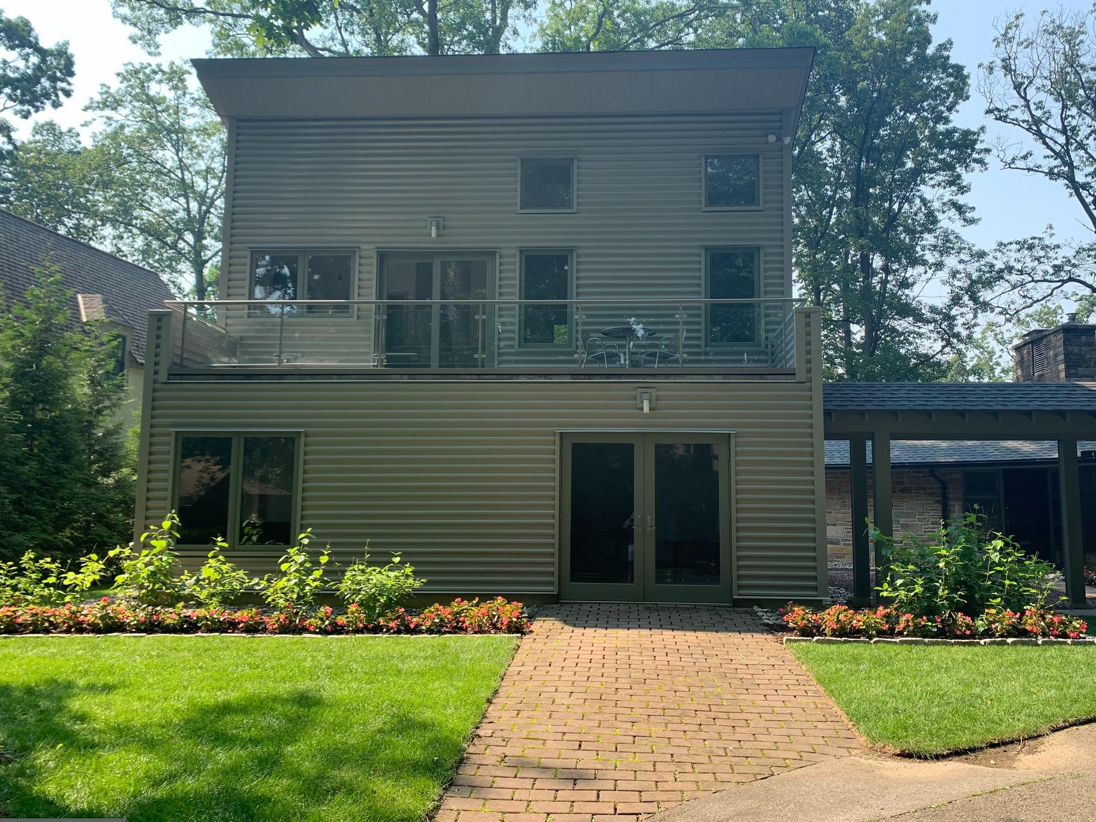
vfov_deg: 48.2
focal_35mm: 29
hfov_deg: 61.6
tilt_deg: +6.9
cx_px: 588
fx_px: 918
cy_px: 409
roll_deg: -0.8
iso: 25
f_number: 1.8
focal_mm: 4.25
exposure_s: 1/497
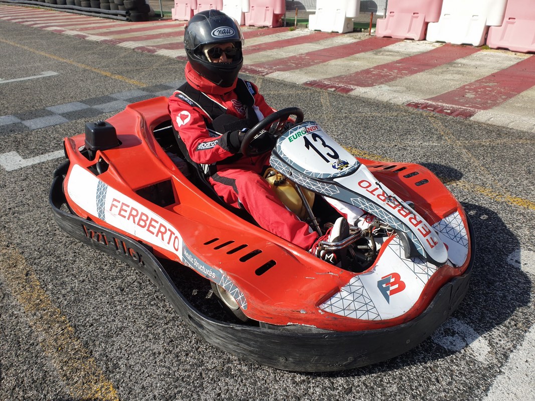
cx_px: 268
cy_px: 200
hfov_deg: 67.3
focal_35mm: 26
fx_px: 402
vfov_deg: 53.1
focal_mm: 4.3
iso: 50
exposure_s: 1/1678
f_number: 2.4
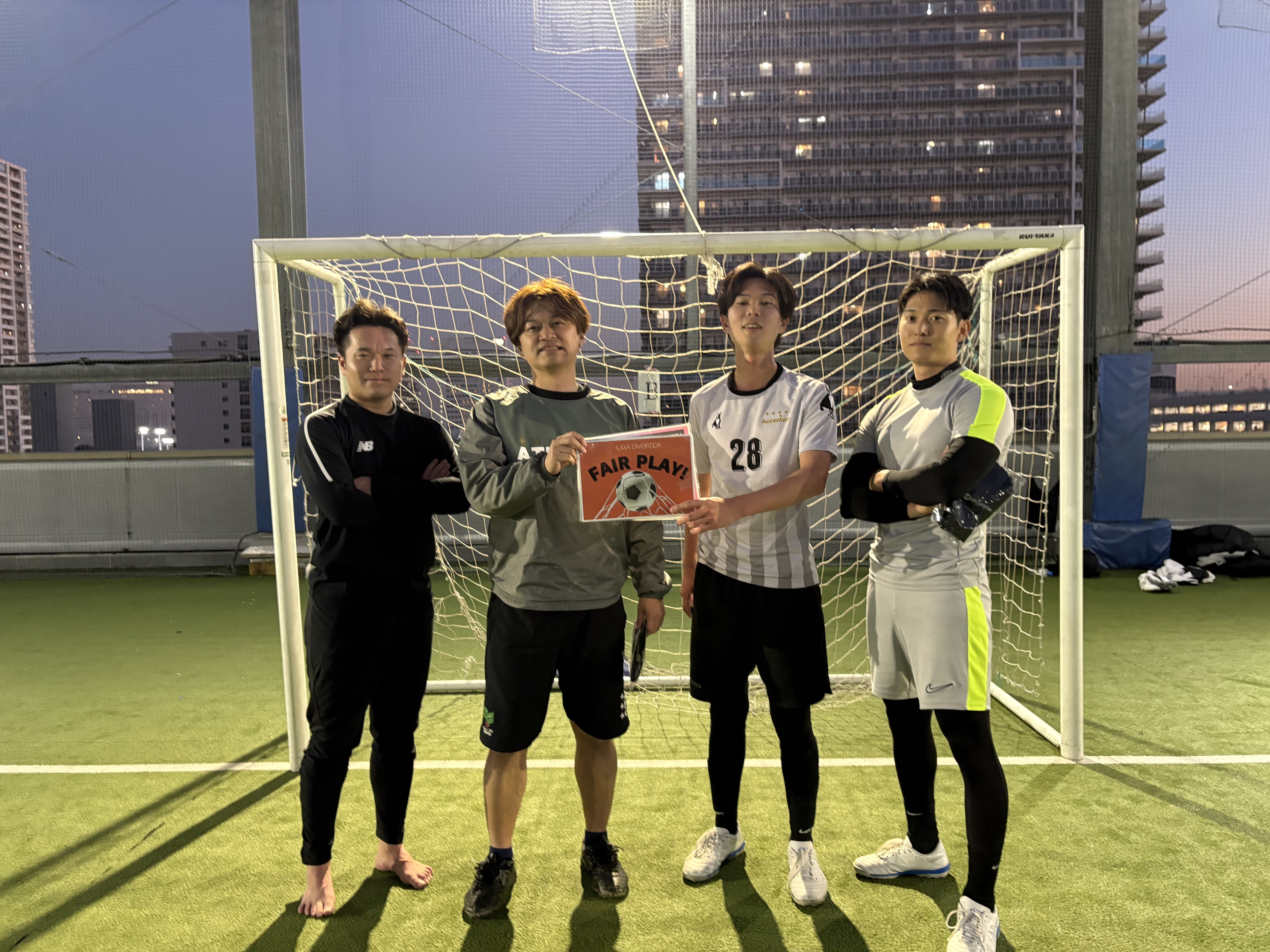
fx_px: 954
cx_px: 635
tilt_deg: -3.0
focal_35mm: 26
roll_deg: +0.1
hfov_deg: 67.3
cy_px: 476
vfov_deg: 53.1
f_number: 1.6
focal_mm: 5.96
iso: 400
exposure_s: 1/33
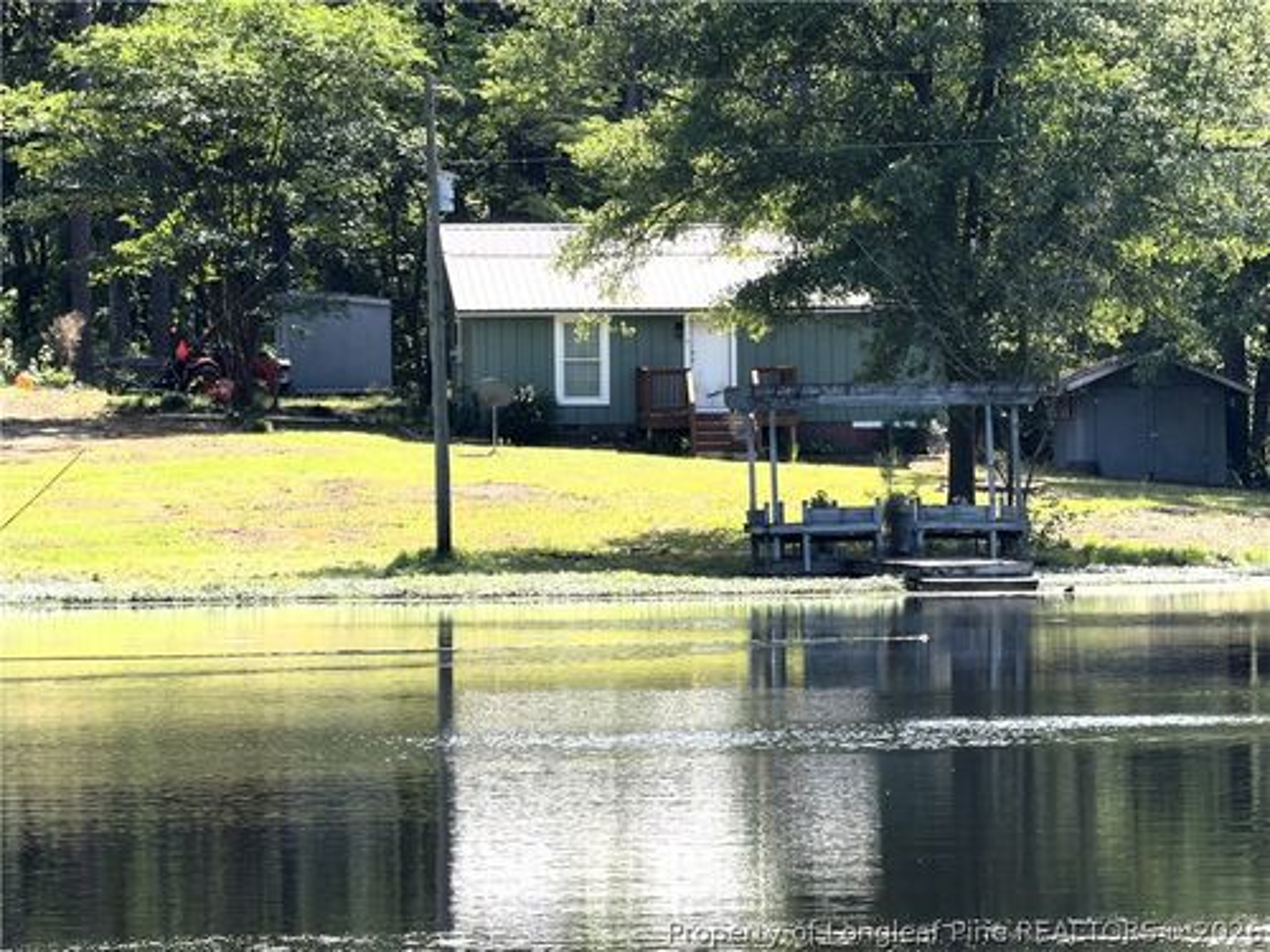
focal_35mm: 236
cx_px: 635
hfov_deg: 8.4
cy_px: 476
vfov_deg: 6.3
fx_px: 8658
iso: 50
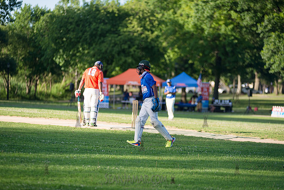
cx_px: 142
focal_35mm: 156
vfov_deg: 8.8
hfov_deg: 13.2
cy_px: 95
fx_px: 1231
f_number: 2.8
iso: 400
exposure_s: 1/2500
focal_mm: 155
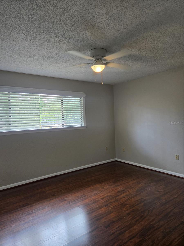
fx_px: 163
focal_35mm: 23
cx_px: 92
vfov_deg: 73.9
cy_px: 123
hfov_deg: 58.9
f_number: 1.8
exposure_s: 1/120
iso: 100
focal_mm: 5.4
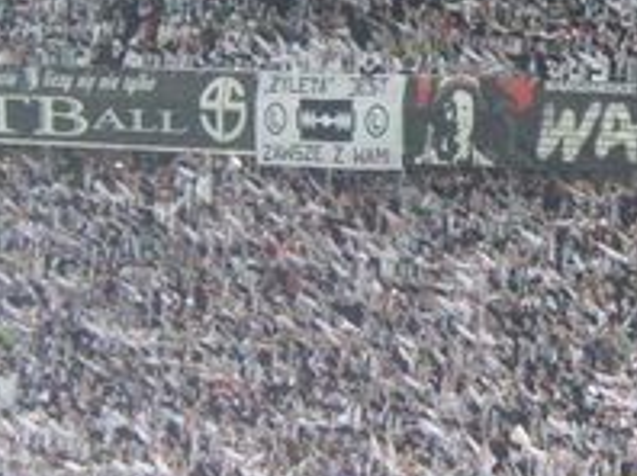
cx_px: 637
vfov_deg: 5.9
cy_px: 172
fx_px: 4613
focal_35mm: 251
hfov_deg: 7.9
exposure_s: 1/60
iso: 800
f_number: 4
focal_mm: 14.4
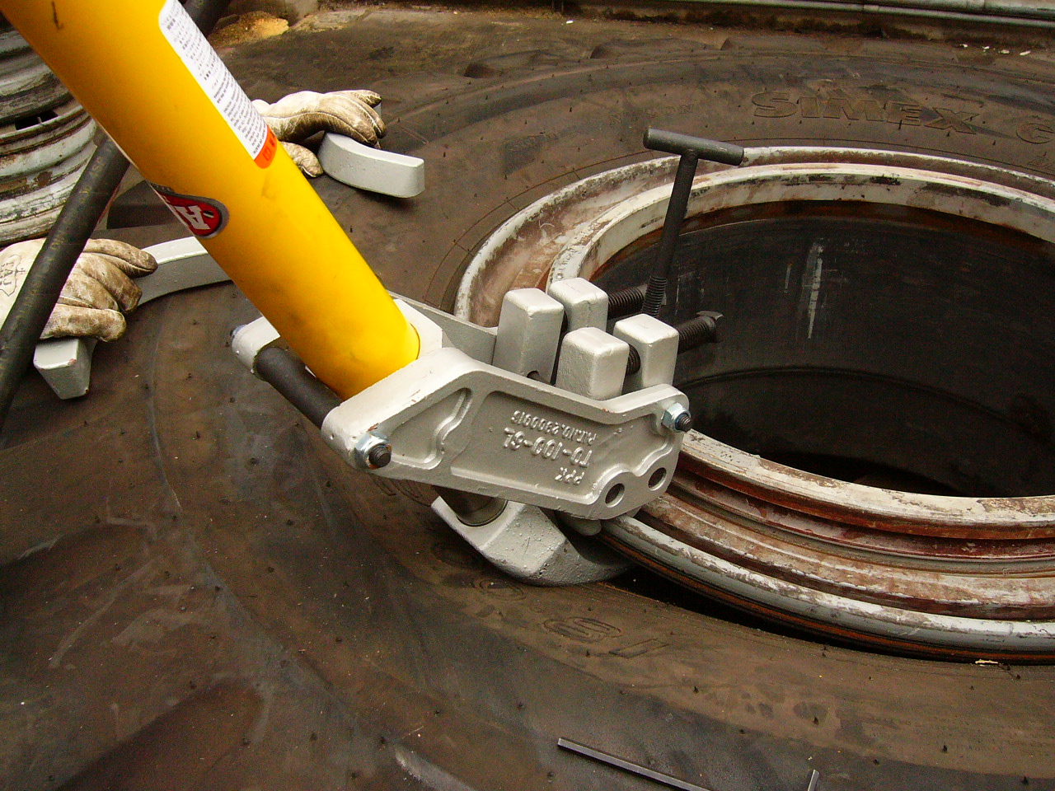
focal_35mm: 35
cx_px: 528
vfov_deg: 40.7
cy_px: 396
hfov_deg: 52.6
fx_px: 1067
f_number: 8
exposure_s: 1/125
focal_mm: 5.8
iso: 200
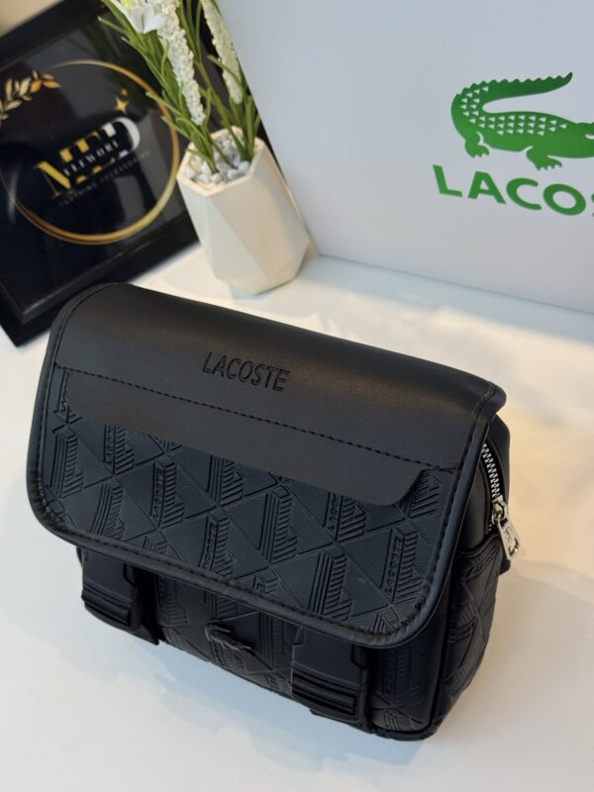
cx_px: 297
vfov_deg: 39.7
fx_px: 1098
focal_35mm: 48
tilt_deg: -50.7
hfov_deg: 30.3
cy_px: 396
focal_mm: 6.76
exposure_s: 1/390
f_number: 1.78
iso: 64
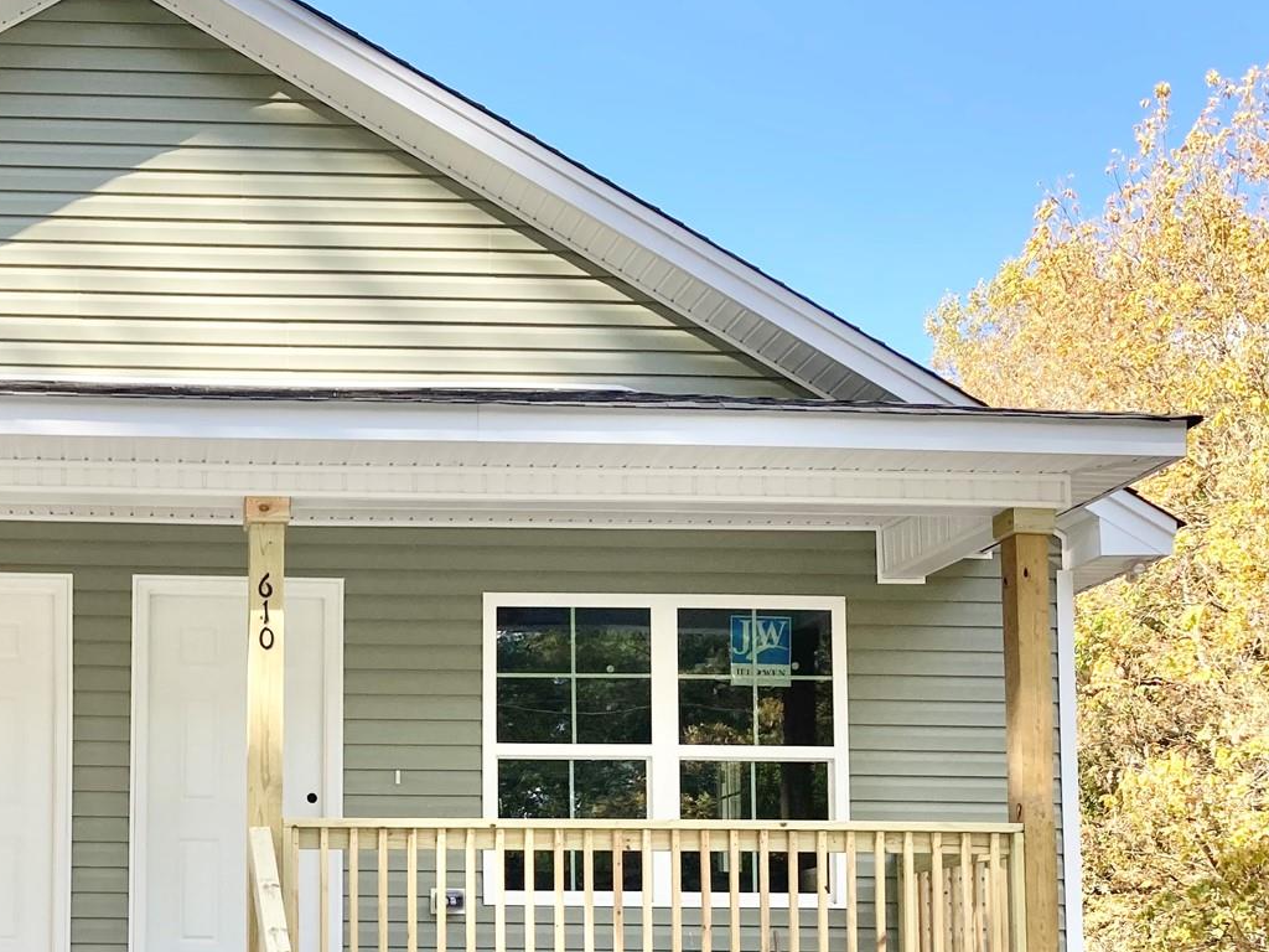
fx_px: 2053
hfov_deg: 33.0
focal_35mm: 56
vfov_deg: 25.4
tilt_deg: +5.2
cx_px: 180
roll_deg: -0.5
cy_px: 823
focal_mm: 3.99
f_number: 1.8
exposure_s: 1/578
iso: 20
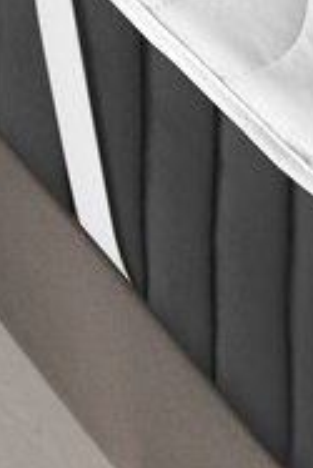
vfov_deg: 9.2
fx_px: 2890
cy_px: 86
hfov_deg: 6.1
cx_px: 427
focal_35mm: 222
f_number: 4.5
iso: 160
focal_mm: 44.4
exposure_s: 1/5
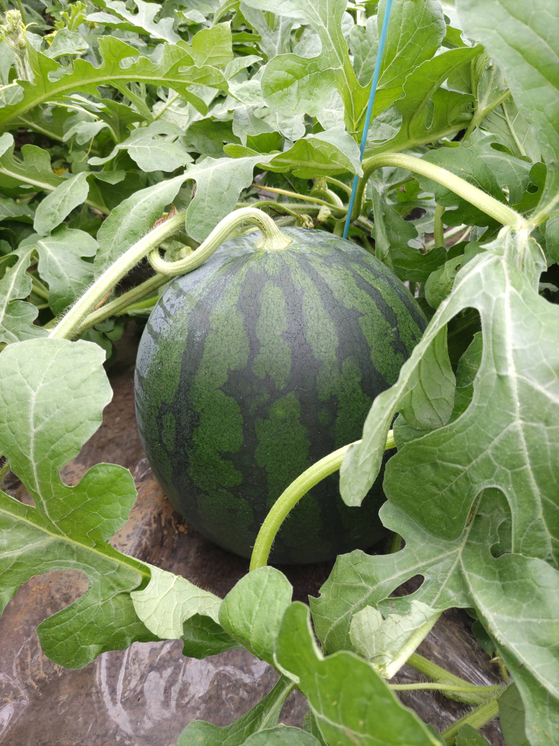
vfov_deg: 67.3
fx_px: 560
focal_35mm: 26
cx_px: 280
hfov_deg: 53.1
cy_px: 373
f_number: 1.79
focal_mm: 4.8
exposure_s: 1/100
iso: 119
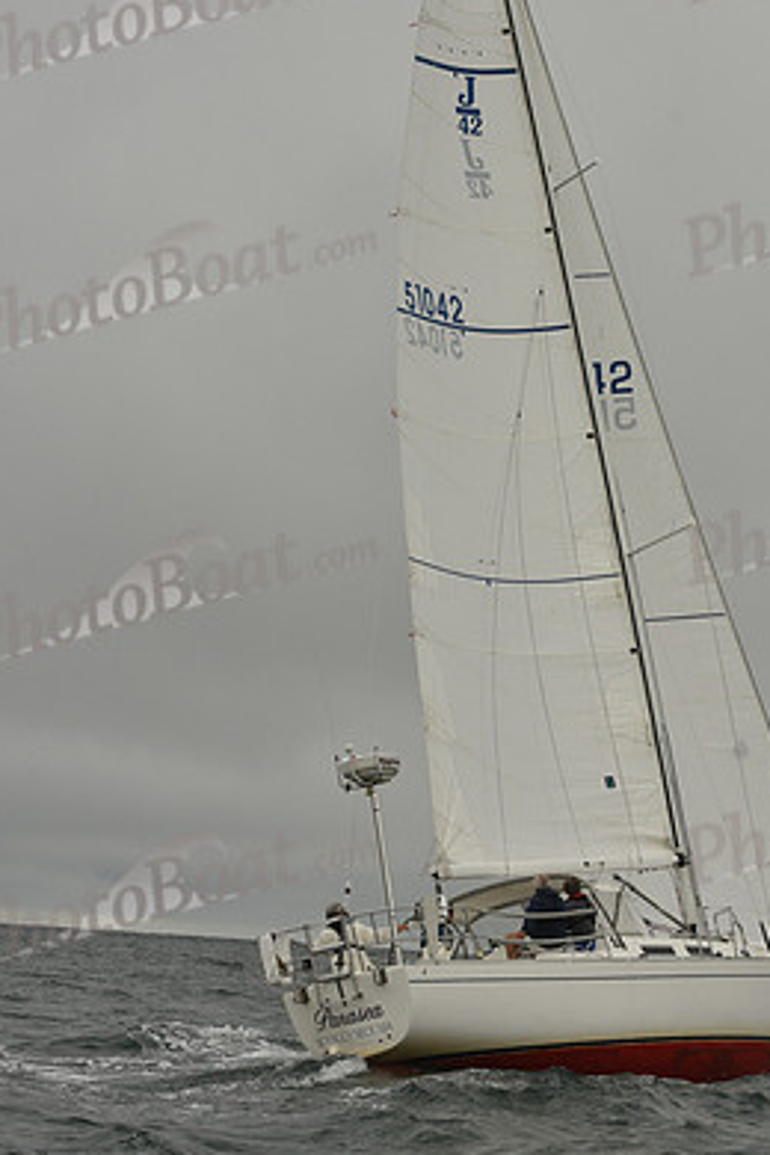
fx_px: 3336
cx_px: 532
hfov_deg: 13.1
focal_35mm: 104
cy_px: 397
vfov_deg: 19.6
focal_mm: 70
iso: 320
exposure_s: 1/800
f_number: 8
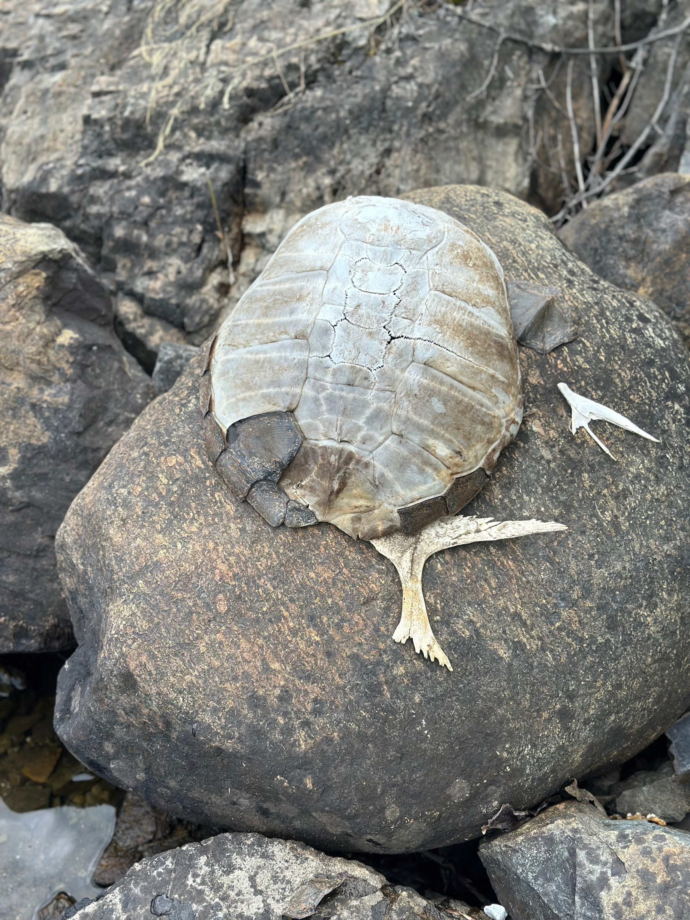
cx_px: 345
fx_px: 1276
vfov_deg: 39.7
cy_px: 460
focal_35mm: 48
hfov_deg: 30.3
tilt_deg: -46.0
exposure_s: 1/1453
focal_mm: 6.86
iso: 80
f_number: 1.78
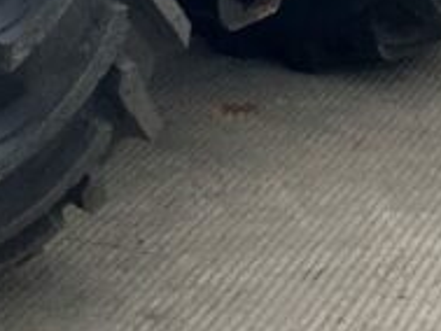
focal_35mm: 157
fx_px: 2001
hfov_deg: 12.4
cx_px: -14
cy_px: -410
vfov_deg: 8.7
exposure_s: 1/1279
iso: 16
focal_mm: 3
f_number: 1.8
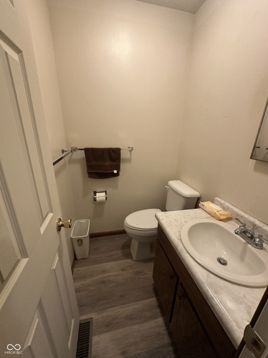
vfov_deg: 102.1
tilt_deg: -18.8
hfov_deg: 85.7
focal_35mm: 14
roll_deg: -1.5
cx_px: 134
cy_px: 179
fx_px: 145
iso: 400
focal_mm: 2.22
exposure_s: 1/60
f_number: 2.2
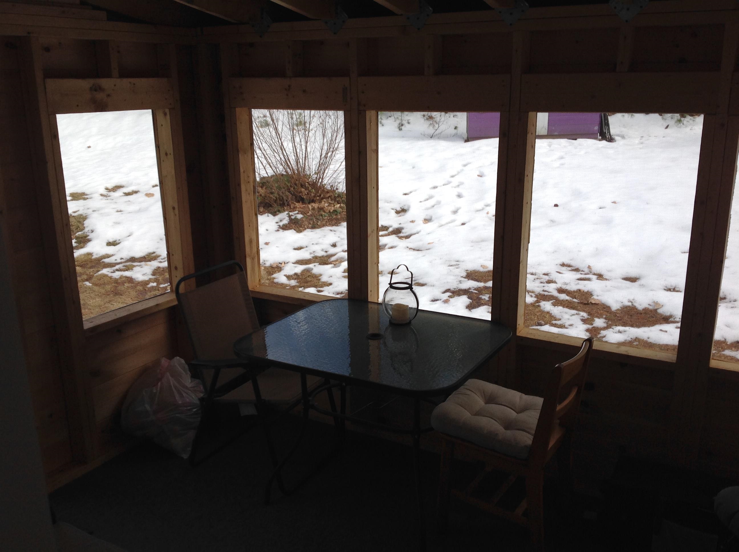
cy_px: 276
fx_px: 746
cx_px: 370
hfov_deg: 52.7
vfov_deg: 40.6
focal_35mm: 35
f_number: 2.4
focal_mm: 4.28
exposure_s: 1/643
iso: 50
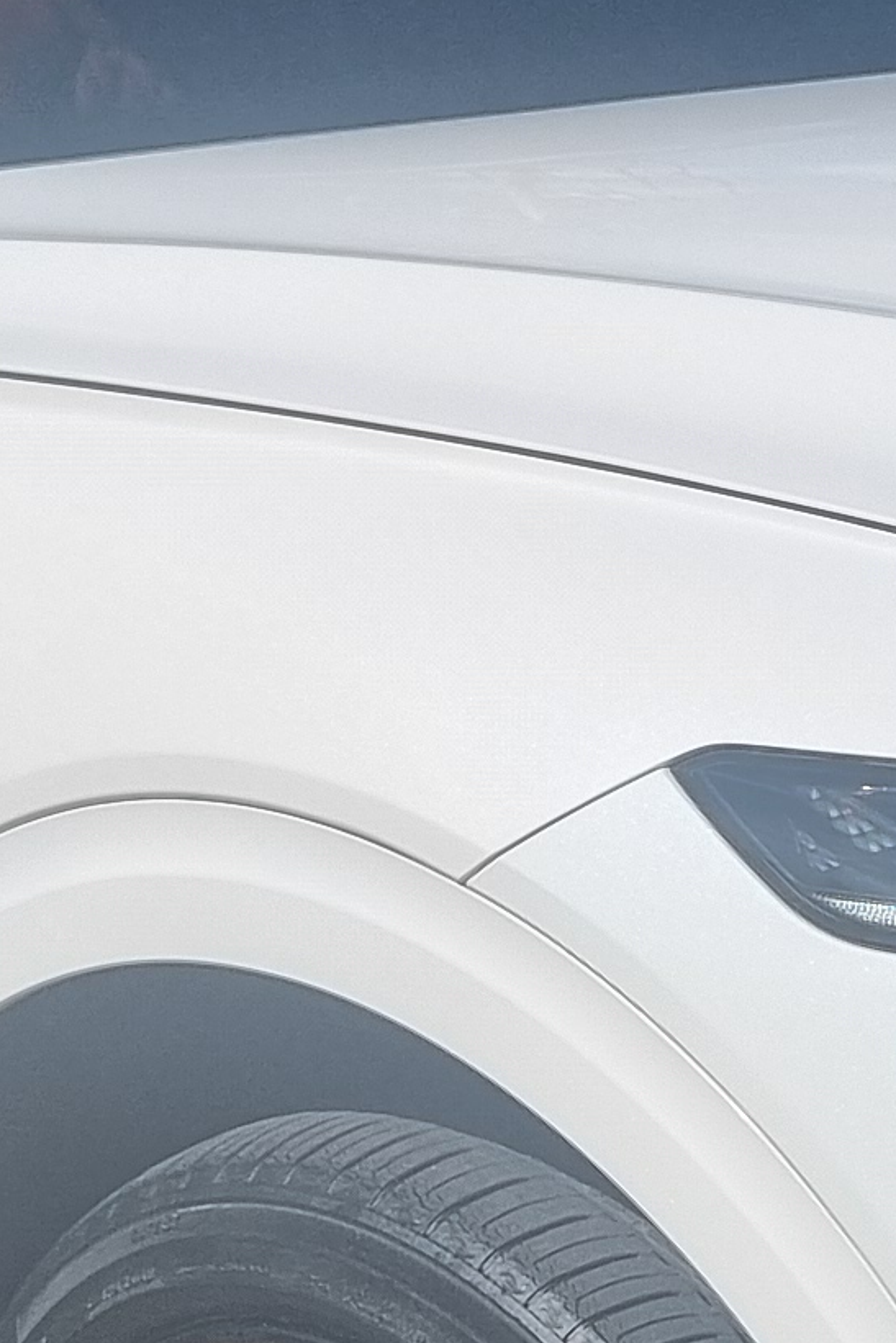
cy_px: 965
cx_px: 652
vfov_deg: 15.4
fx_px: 4963
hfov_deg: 10.3
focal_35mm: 133
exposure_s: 1/6288
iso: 50
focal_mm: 5.4
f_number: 1.8
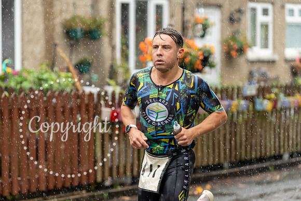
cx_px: 150
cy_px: 100
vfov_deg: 10.2
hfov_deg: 15.3
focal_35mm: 134
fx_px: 1121
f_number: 3.2
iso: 1000
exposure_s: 1/1000
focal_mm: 134
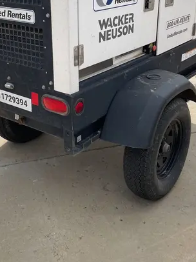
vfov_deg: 39.9
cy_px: 86
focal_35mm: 47
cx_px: 86
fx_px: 355
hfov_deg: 30.8
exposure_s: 1/4132
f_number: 1.6
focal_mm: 4.2
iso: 32
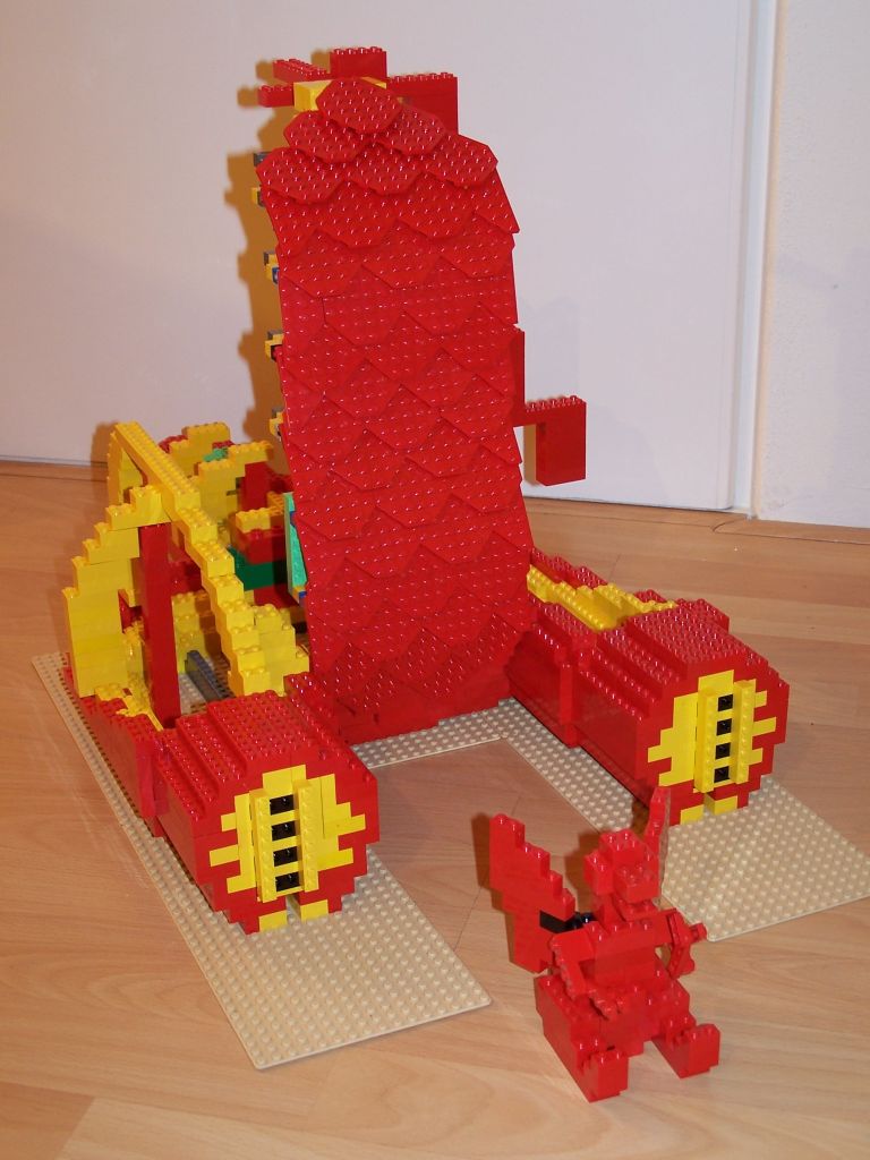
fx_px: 1877
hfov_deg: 26.1
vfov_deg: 34.3
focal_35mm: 56
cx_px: 435
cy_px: 580
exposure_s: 1/2
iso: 80
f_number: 3.1
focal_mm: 9.3
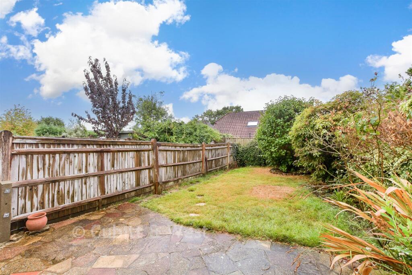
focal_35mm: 15
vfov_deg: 77.3
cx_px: 206
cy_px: 138
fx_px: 172
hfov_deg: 100.4
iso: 160
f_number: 8
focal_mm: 10
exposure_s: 1/80
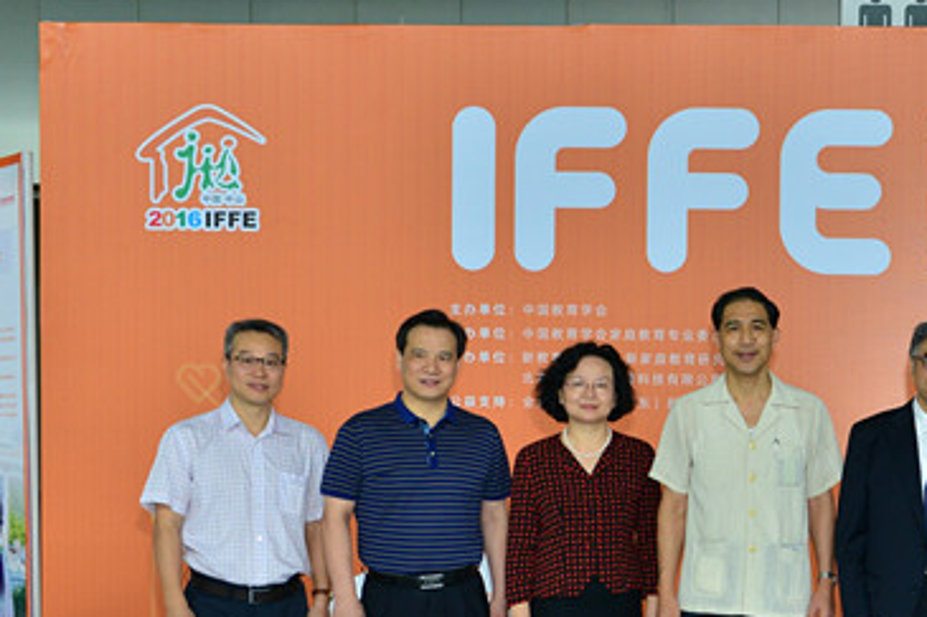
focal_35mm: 79
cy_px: 557
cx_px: 932
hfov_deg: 24.5
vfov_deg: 17.0
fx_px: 2033
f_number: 5.6
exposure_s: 1/60
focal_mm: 36
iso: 800
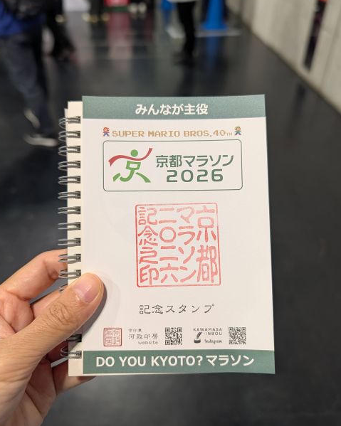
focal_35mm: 26
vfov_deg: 66.0
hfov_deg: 54.9
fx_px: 328
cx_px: 168
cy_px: 203
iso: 278
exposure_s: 1/120
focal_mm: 6.9
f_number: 1.68
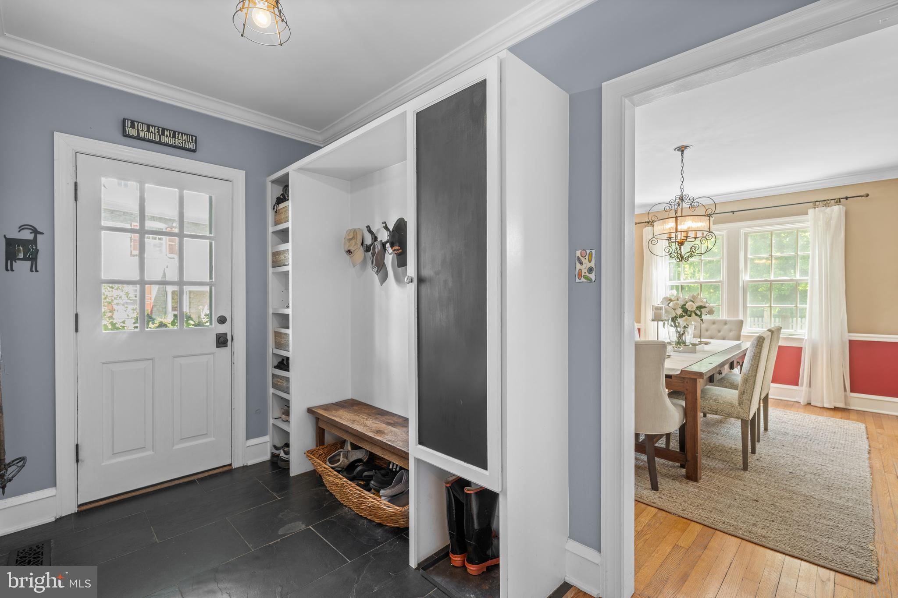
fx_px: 399
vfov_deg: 73.7
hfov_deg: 96.7
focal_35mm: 16
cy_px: 299
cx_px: 449
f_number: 7.1
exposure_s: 1.3
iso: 200
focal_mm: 16
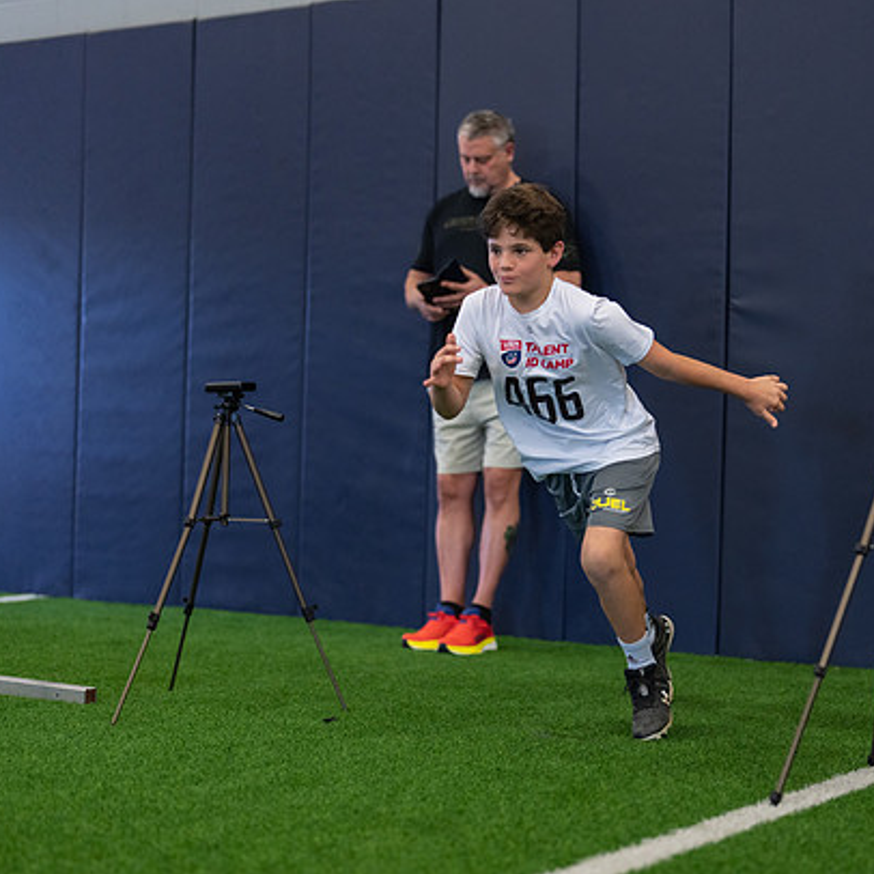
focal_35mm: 67
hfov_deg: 25.7
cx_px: 542
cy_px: 443
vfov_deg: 25.7
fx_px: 1914
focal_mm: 50
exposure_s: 1/1000
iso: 1250
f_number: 1.2
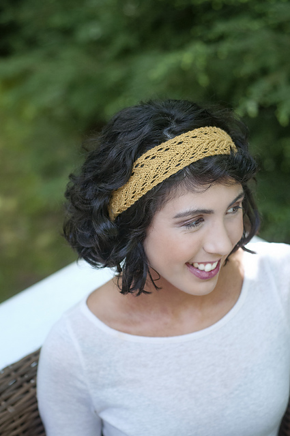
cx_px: 145
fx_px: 909
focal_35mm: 75
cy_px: 218
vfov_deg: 27.0
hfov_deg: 18.1
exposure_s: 1/500
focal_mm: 50
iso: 640
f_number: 2.5
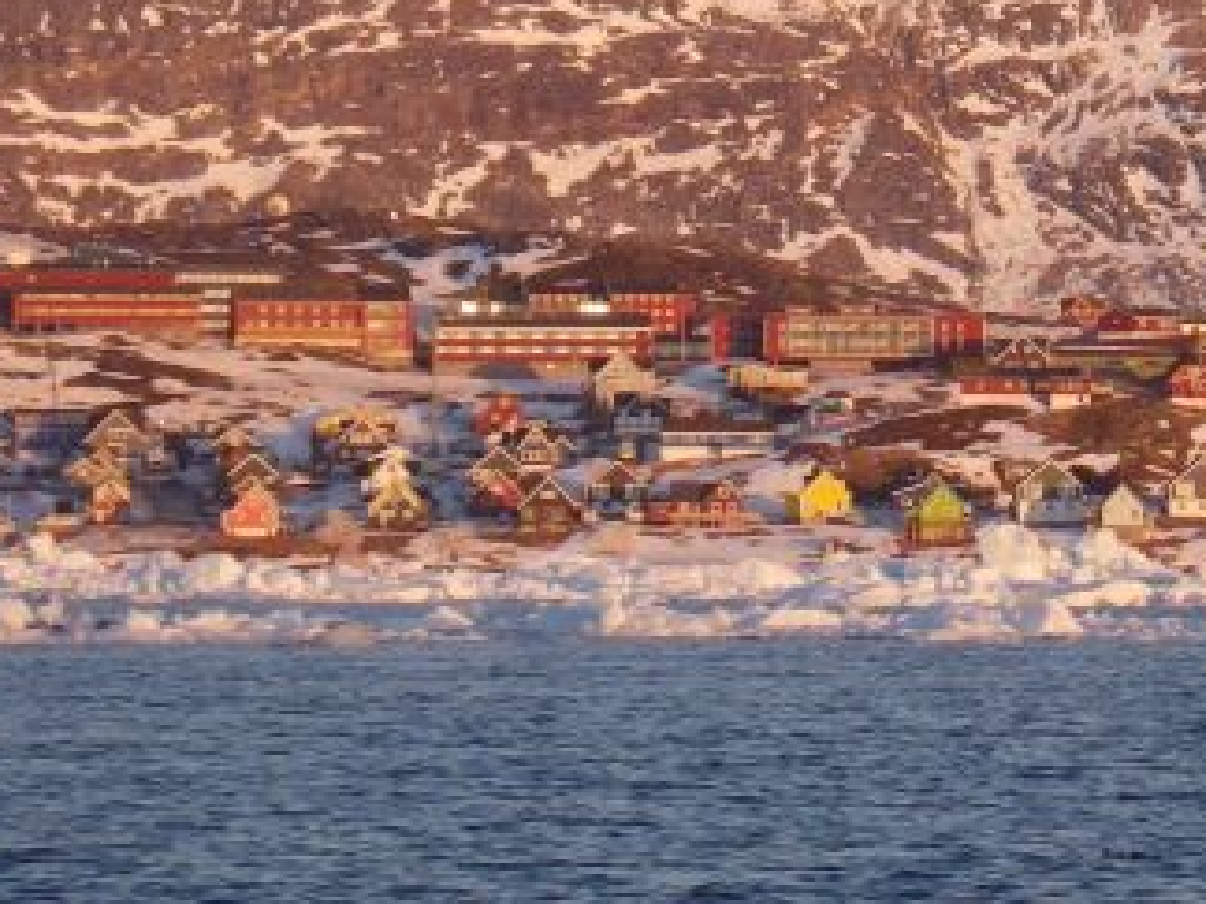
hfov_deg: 5.7
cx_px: 964
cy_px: -41
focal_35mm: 346
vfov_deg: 4.3
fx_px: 12054
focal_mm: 25
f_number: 5.5
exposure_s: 1/125
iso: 125
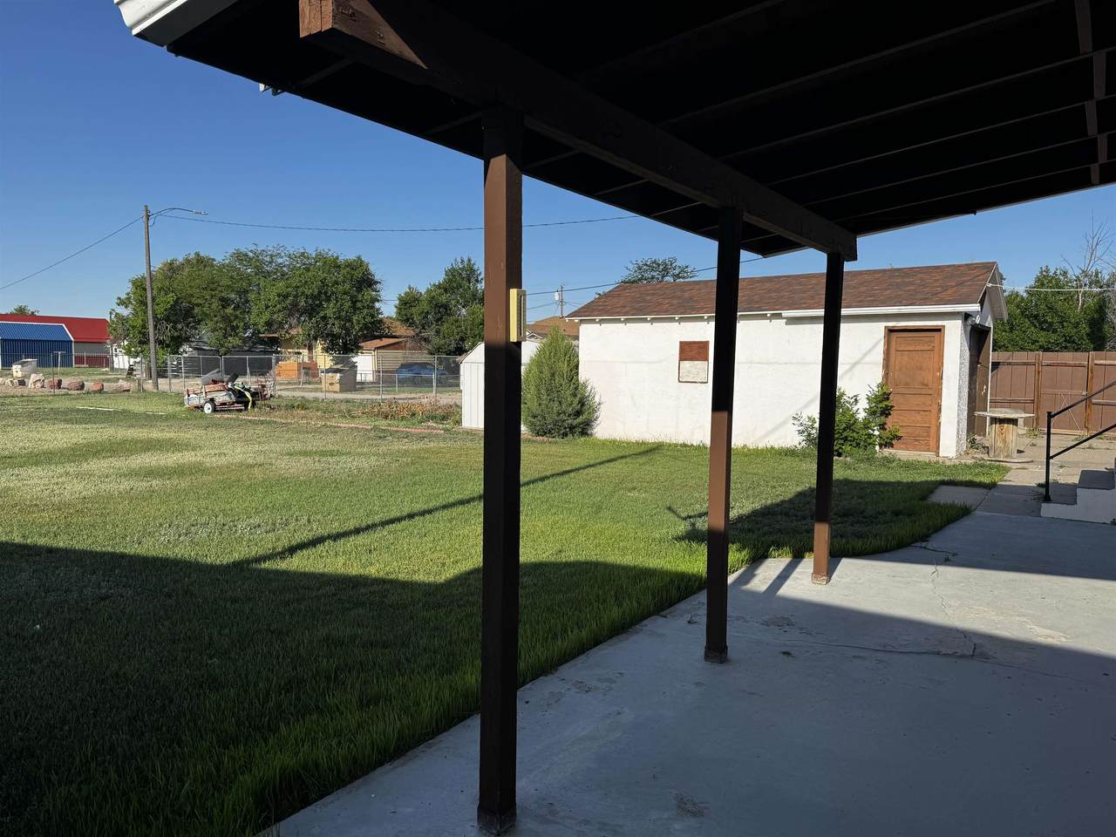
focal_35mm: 24
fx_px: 774
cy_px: 418
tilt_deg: -4.7
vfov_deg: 56.8
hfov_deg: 71.6
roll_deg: -0.7
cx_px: 558
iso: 80
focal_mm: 6.76
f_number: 1.78
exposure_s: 1/4049
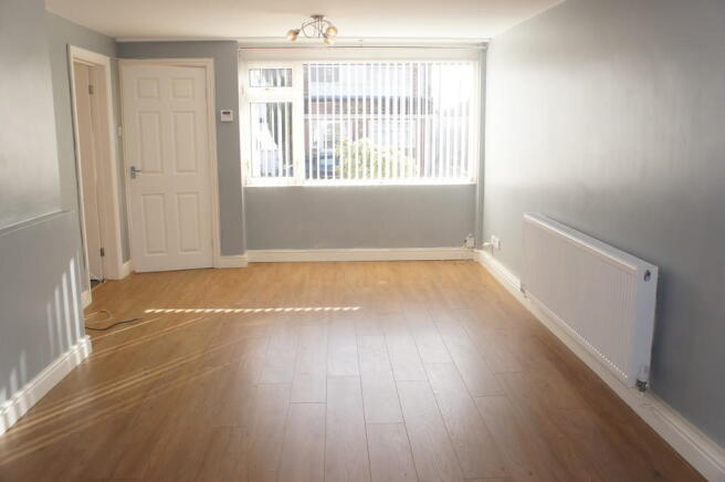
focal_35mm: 30
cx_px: 362
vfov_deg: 43.5
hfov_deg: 62.0
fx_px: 604
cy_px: 241
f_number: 5.6
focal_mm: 20
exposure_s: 1/100
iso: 200
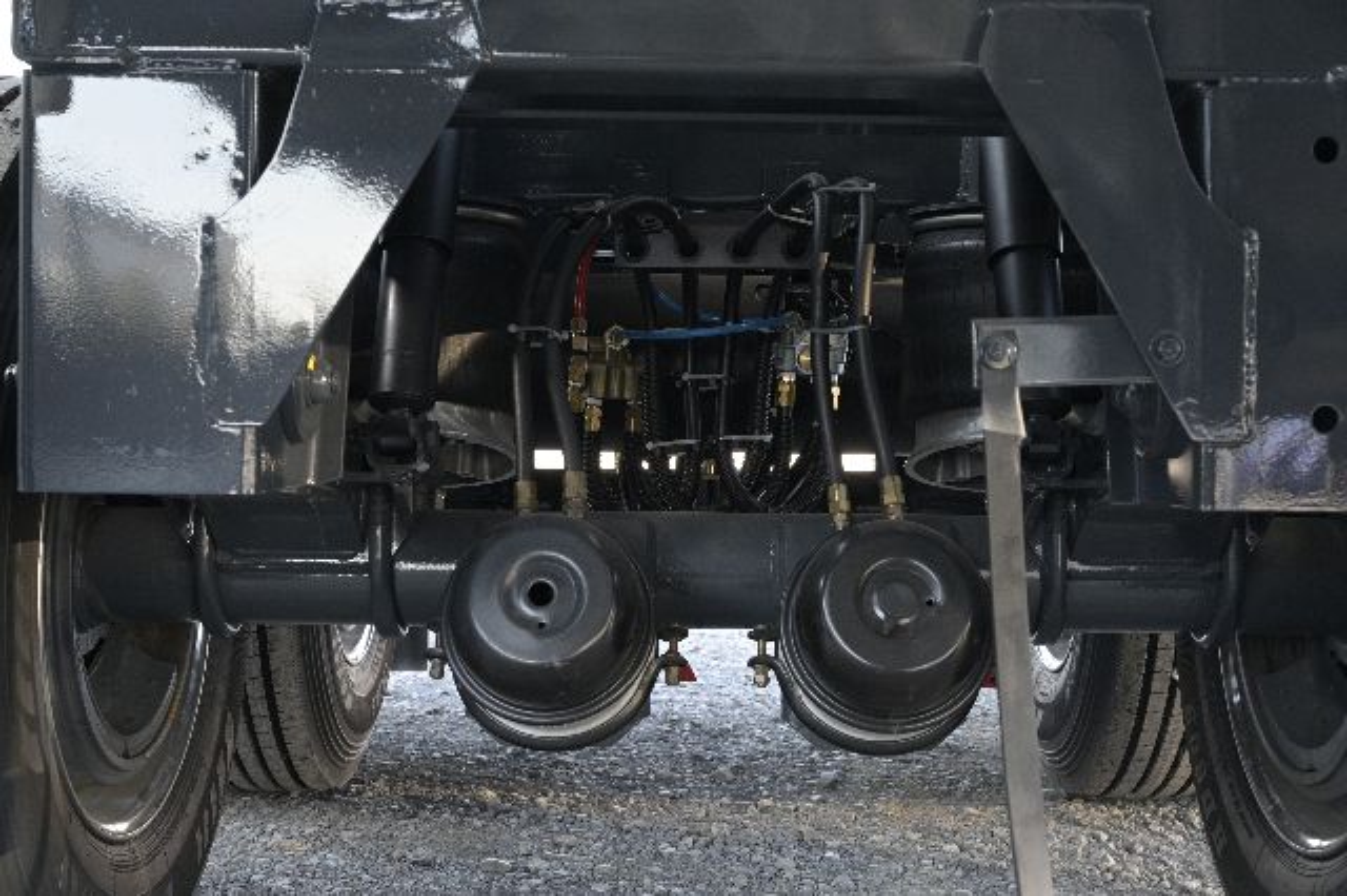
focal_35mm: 44
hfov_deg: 44.5
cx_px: 674
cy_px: 448
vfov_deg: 30.5
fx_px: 1645
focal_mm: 44
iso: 2000
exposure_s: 1/125
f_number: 8
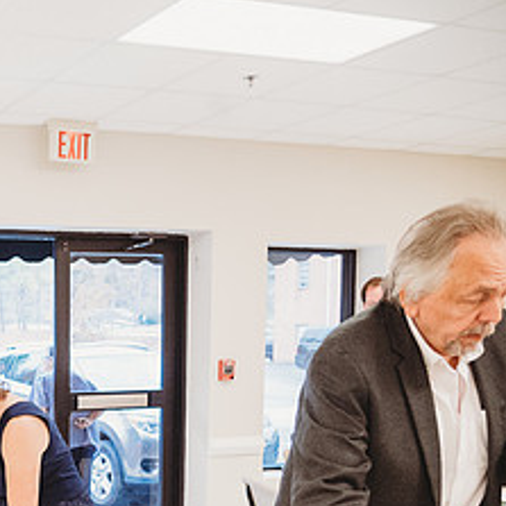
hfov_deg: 28.4
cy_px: 432
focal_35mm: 53
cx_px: -86
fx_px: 877
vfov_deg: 31.1
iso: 2500
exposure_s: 1/200
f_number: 4
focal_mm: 24
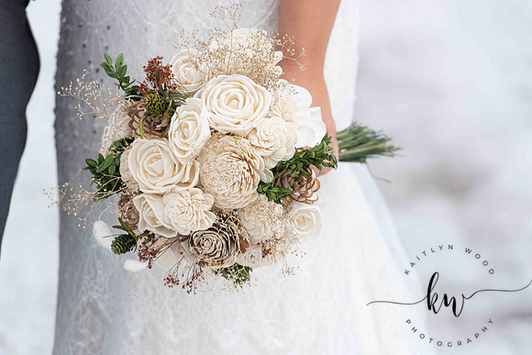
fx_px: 2956
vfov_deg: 6.9
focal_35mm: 200
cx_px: 266
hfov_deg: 10.3
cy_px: 178
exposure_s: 1/320
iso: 400
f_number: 4.5
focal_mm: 200
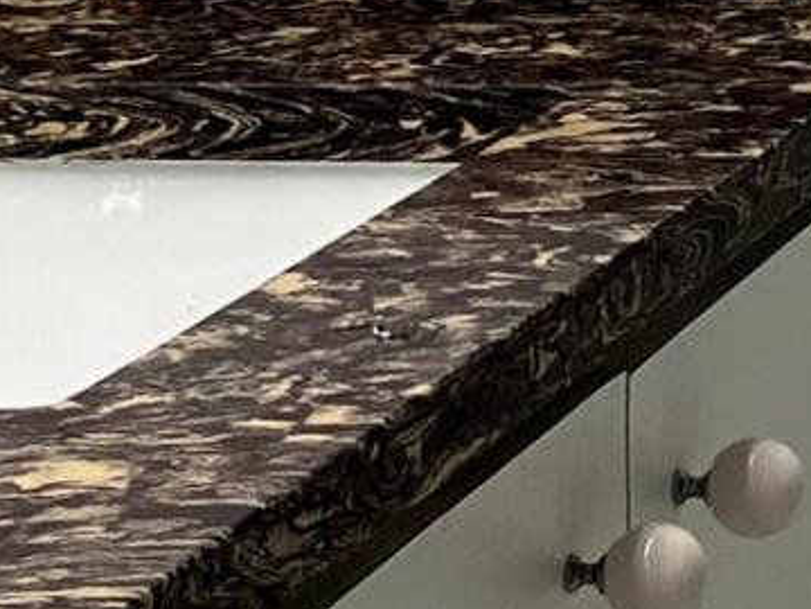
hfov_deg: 9.2
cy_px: -374
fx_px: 4873
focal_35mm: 208
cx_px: 1239
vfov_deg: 7.0
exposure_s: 1/120
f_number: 1.8
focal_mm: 4.25
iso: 80
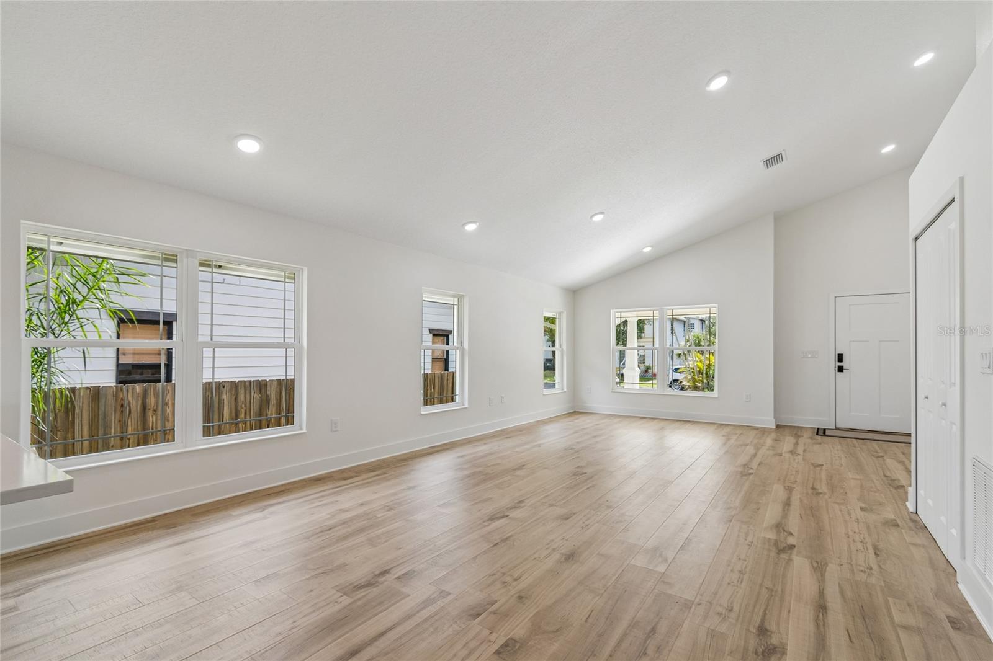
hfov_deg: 100.4
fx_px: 414
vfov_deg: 77.3
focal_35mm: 15
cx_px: 496
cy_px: 330
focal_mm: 10
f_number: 4.5
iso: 100
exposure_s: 1/100
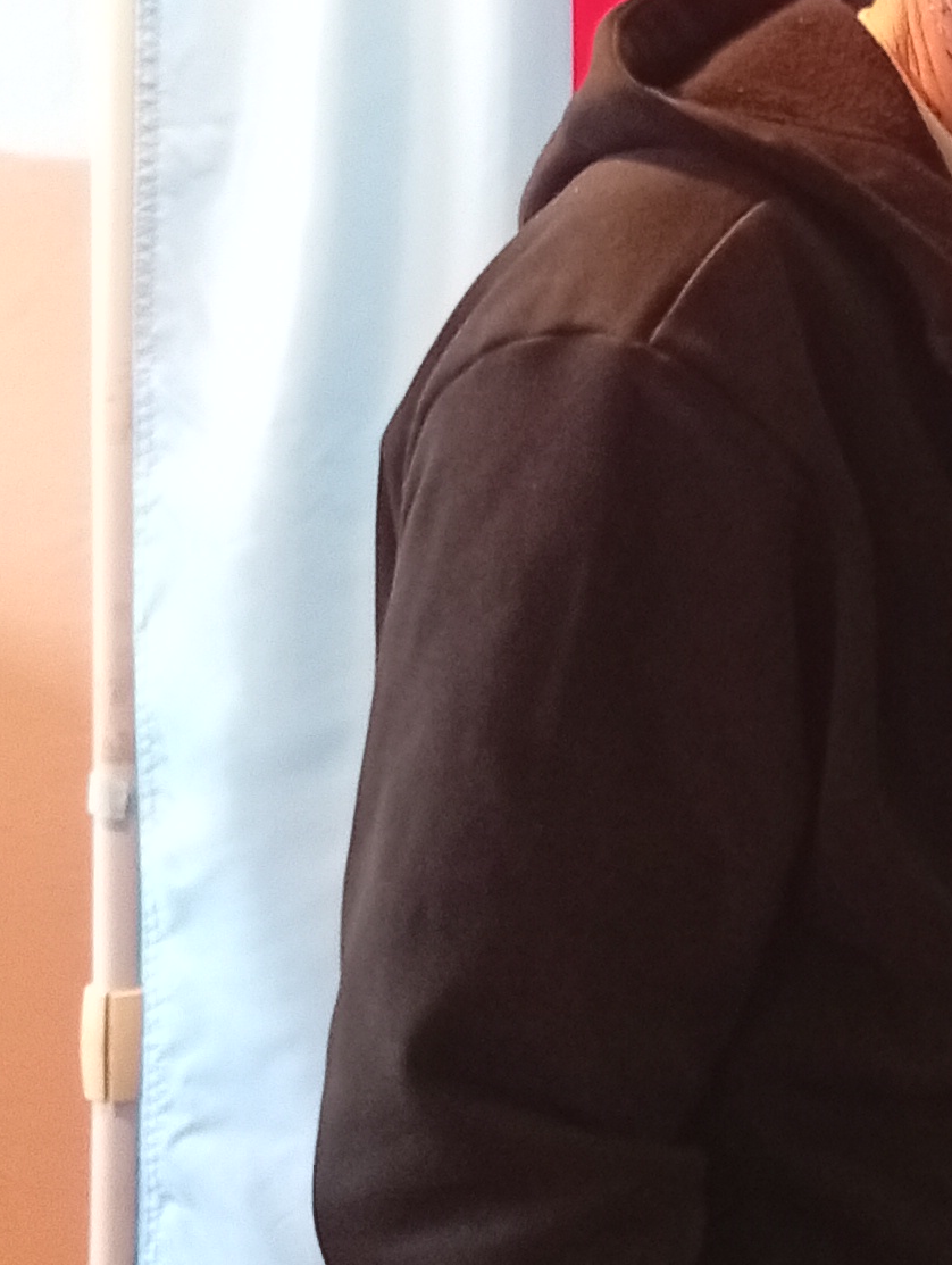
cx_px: 1550
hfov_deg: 13.8
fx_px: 3621
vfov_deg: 19.8
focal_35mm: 99
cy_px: 638
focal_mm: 3.84
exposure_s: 1/33.3
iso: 409
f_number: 1.8
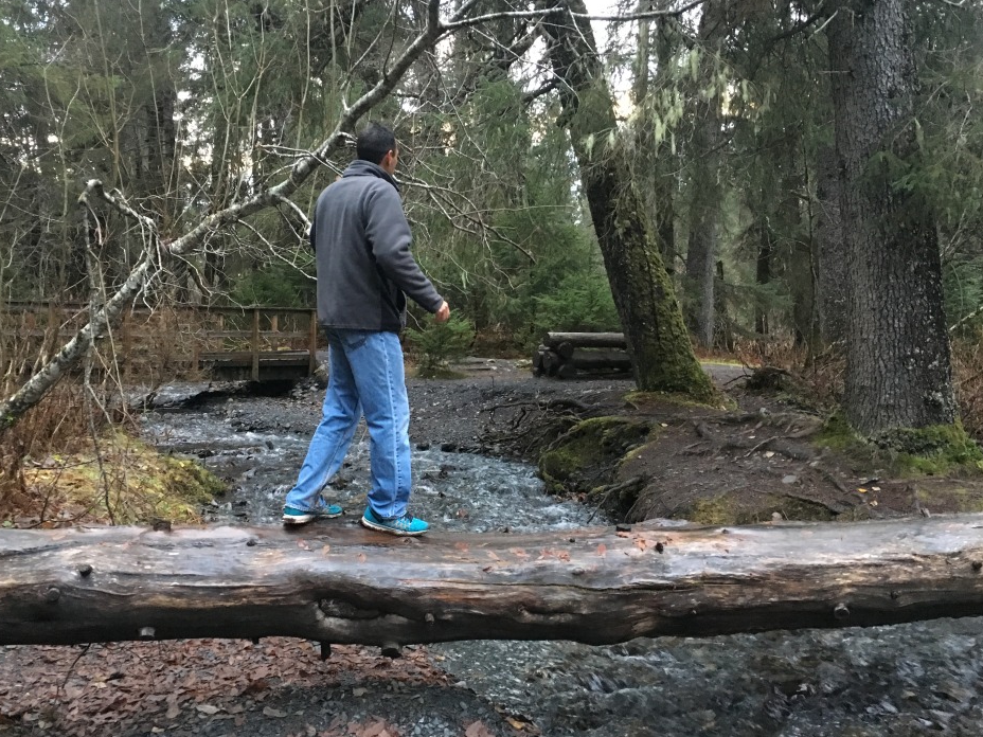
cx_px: 479
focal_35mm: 32
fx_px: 909
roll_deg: +2.4
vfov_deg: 44.2
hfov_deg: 56.8
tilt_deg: +0.1
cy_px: 368
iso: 320
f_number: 2.2
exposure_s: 1/15
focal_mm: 4.15
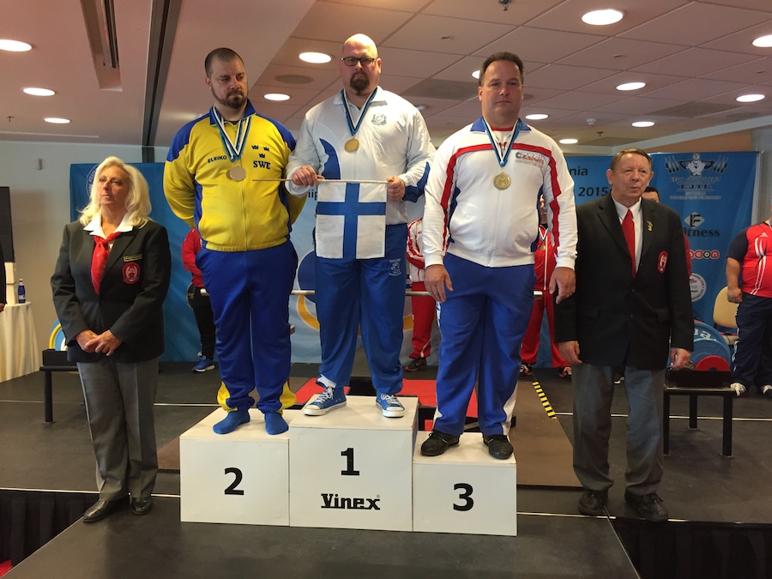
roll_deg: -0.7
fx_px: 647
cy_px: 290
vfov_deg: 48.2
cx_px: 386
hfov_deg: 61.7
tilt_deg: -5.2
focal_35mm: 29
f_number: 2.2
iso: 160
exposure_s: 1/33
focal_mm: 4.15
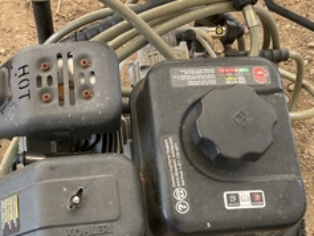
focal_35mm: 49
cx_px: 131
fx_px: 445
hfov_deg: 38.8
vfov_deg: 28.9
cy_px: 196
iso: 64
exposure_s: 1/122
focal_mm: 3
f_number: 1.8
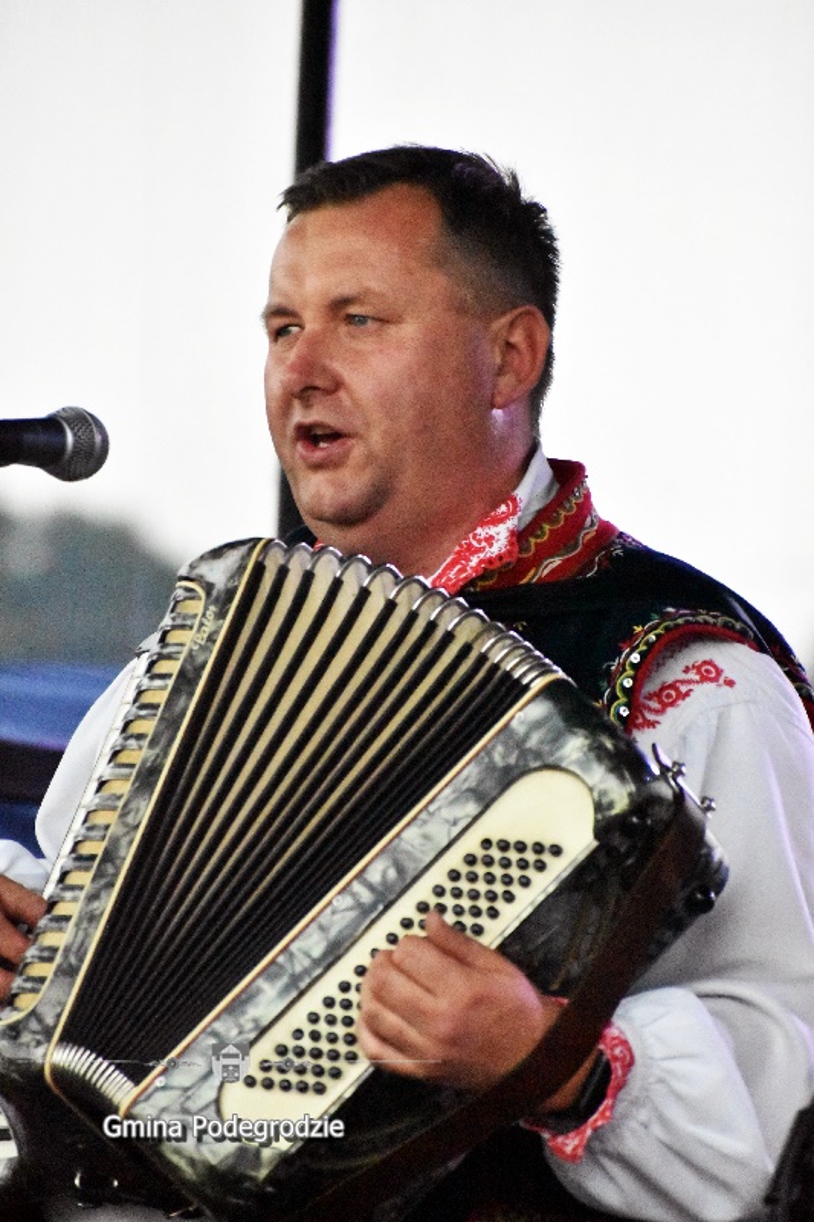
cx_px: 407
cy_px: 611
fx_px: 11196
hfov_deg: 4.2
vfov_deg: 6.2
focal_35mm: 330
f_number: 6.3
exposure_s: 1/2500
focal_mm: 220
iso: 25600
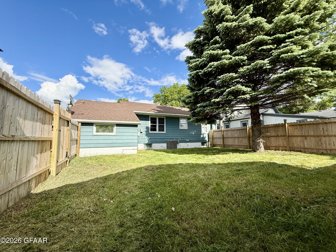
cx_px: 168
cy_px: 126
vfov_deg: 85.7
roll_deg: +0.2
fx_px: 136
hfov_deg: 102.1
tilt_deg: +5.1
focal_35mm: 14
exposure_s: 1/1961
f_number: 2.2
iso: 64
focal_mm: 2.22
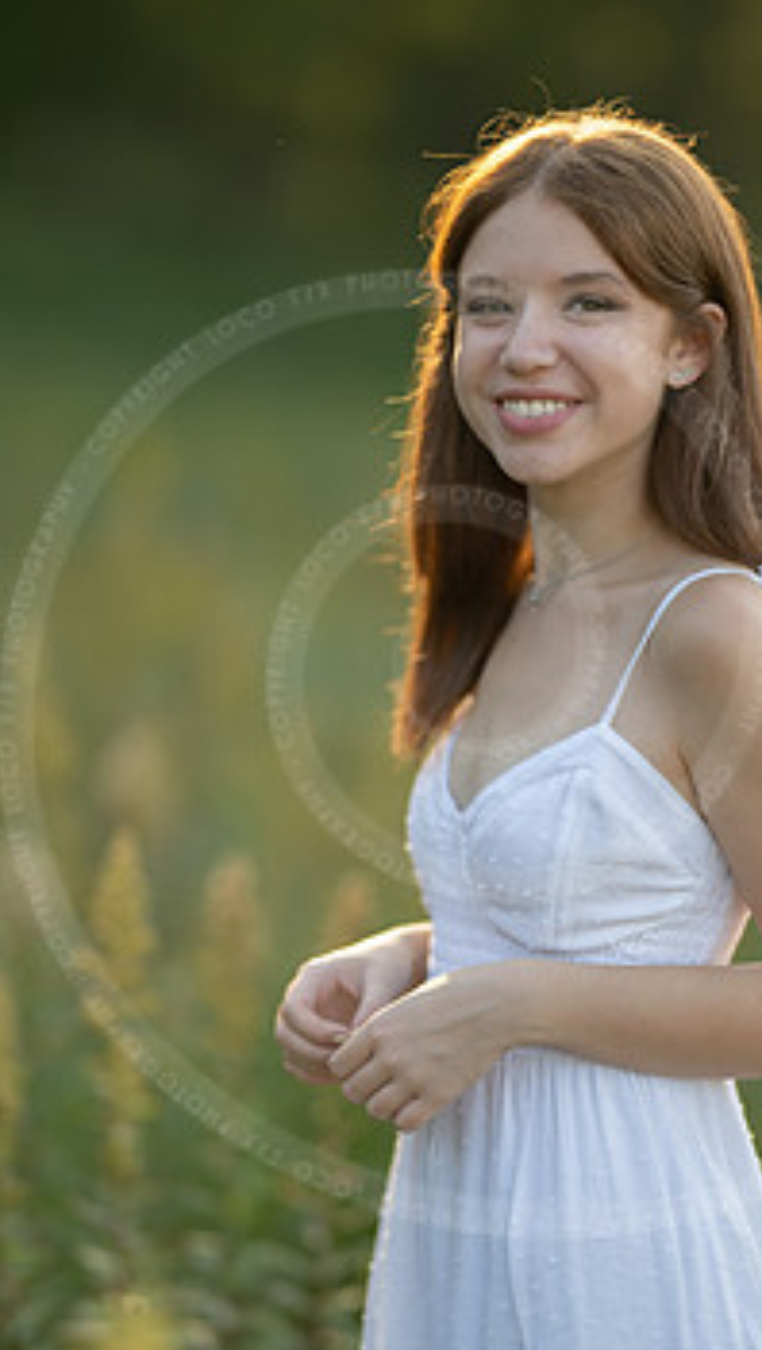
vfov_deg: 18.8
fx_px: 4086
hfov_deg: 10.6
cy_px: 738
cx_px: 516
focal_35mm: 114
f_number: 1.2
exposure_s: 1/1600
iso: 160
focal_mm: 85
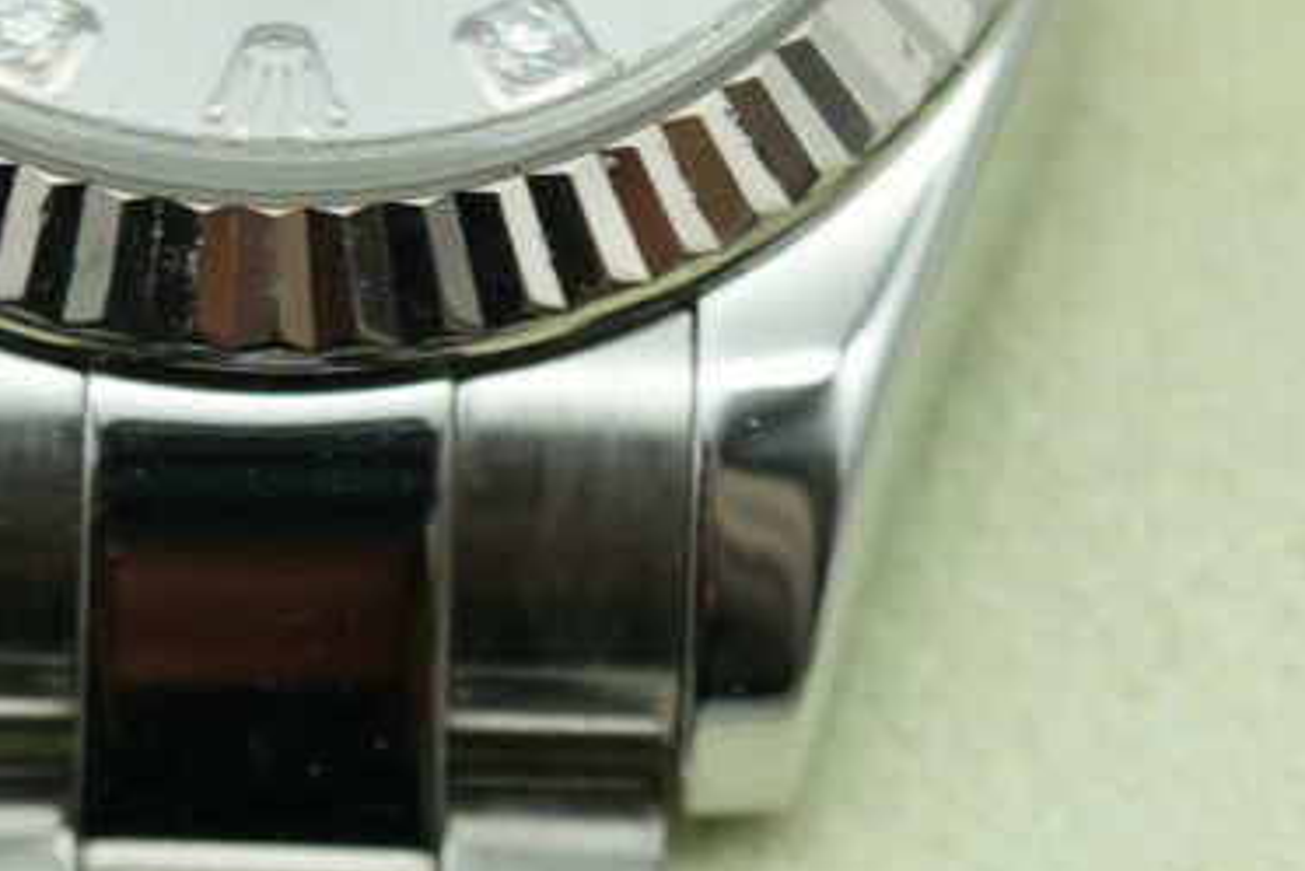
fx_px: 8703
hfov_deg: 8.6
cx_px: 248
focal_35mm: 240
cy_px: 1355
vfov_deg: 5.7
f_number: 5
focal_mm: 35
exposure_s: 1/250
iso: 400
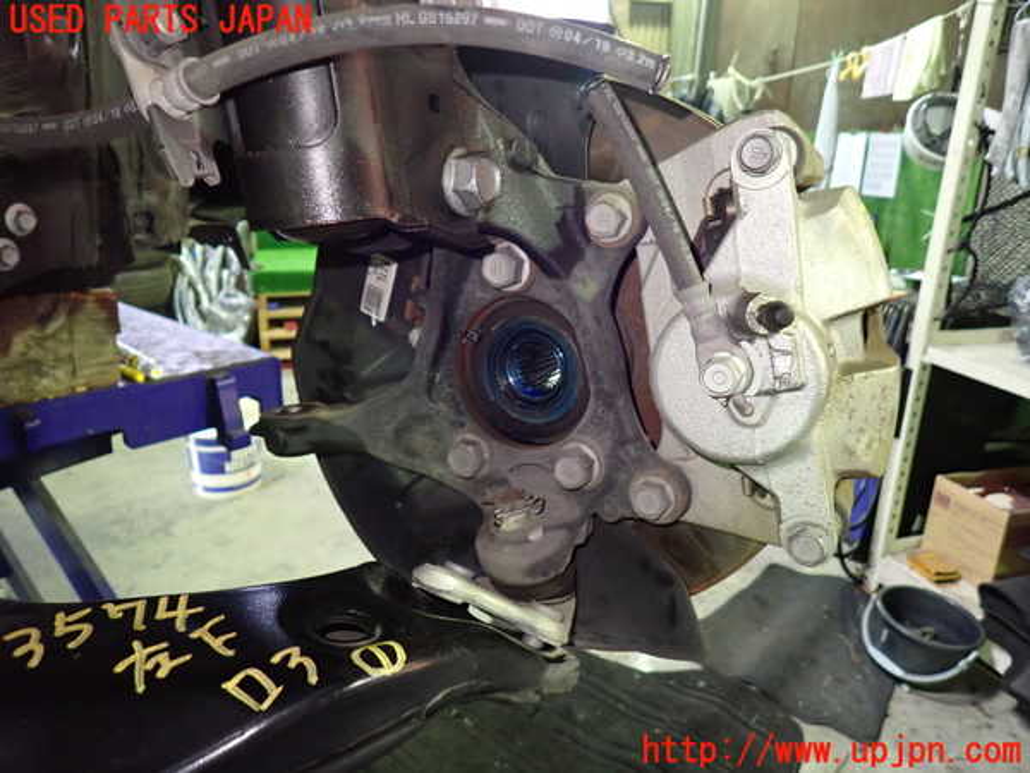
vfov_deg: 54.9
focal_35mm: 25
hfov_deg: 69.4
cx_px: 515
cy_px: 386
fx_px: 744
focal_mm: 4.5
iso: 640
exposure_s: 1/30
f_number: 2
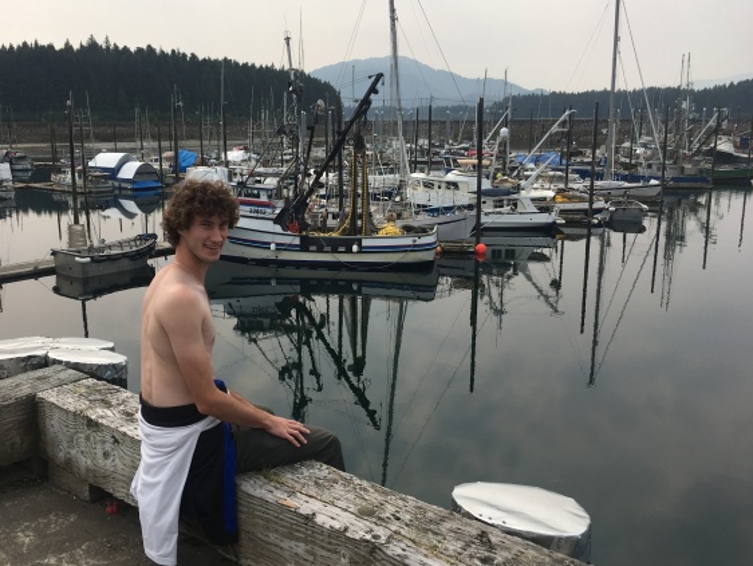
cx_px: 330
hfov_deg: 55.2
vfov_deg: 43.0
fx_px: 718
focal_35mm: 33
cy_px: 268
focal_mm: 4.15
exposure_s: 1/1789
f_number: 2.2
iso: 25
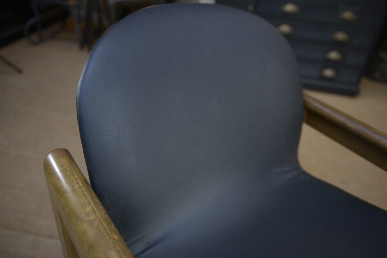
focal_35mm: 31
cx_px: 194
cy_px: 129
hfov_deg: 60.3
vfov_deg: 42.4
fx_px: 333
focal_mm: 31
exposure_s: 1/50
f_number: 2.8
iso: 320
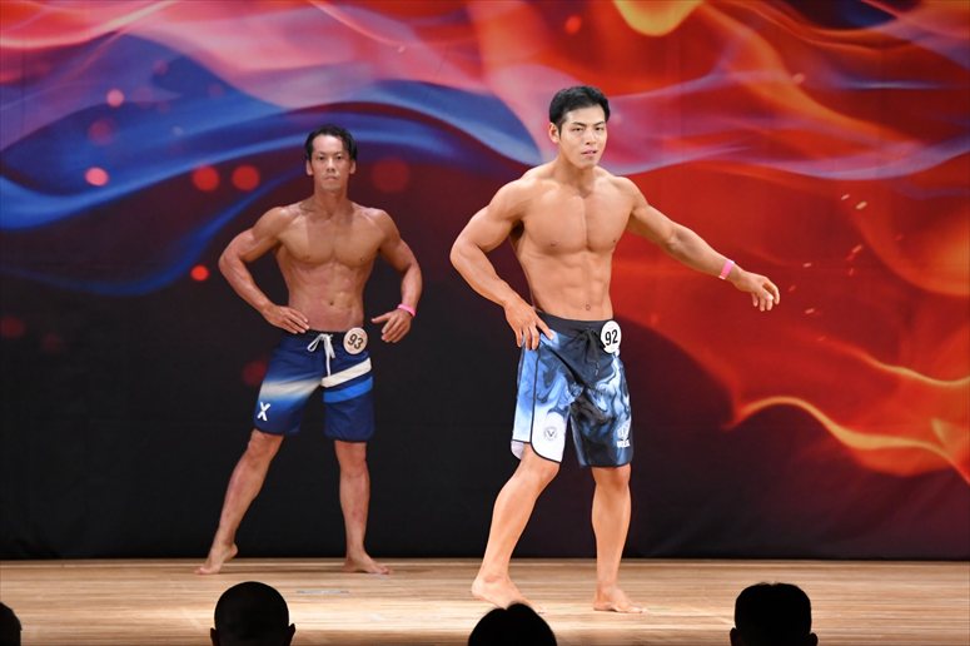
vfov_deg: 5.7
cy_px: 323
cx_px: 485
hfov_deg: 8.6
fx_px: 6464
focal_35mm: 240
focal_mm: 160
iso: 3200
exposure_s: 1/400
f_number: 5.6
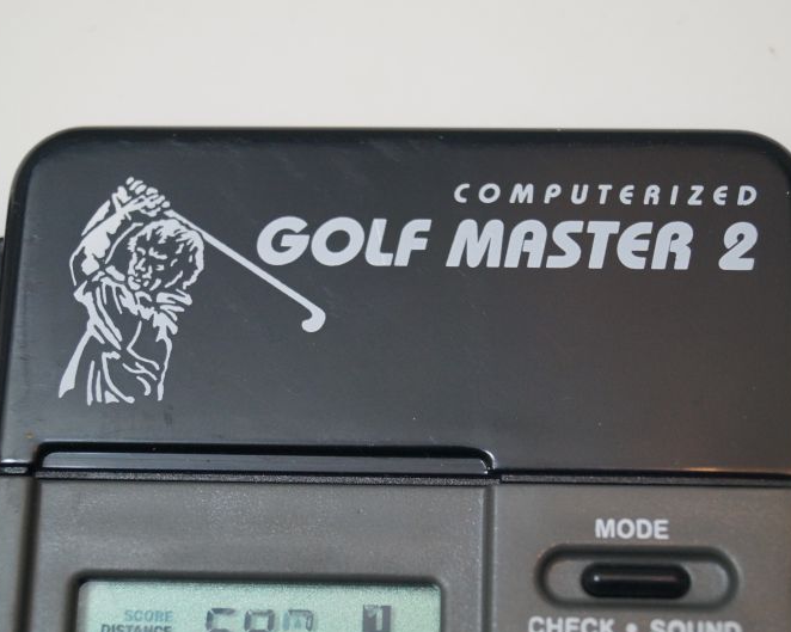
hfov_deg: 20.5
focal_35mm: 94
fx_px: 2189
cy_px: 317
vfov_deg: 16.4
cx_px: 384
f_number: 5.6
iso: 1600
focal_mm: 55
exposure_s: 1/160
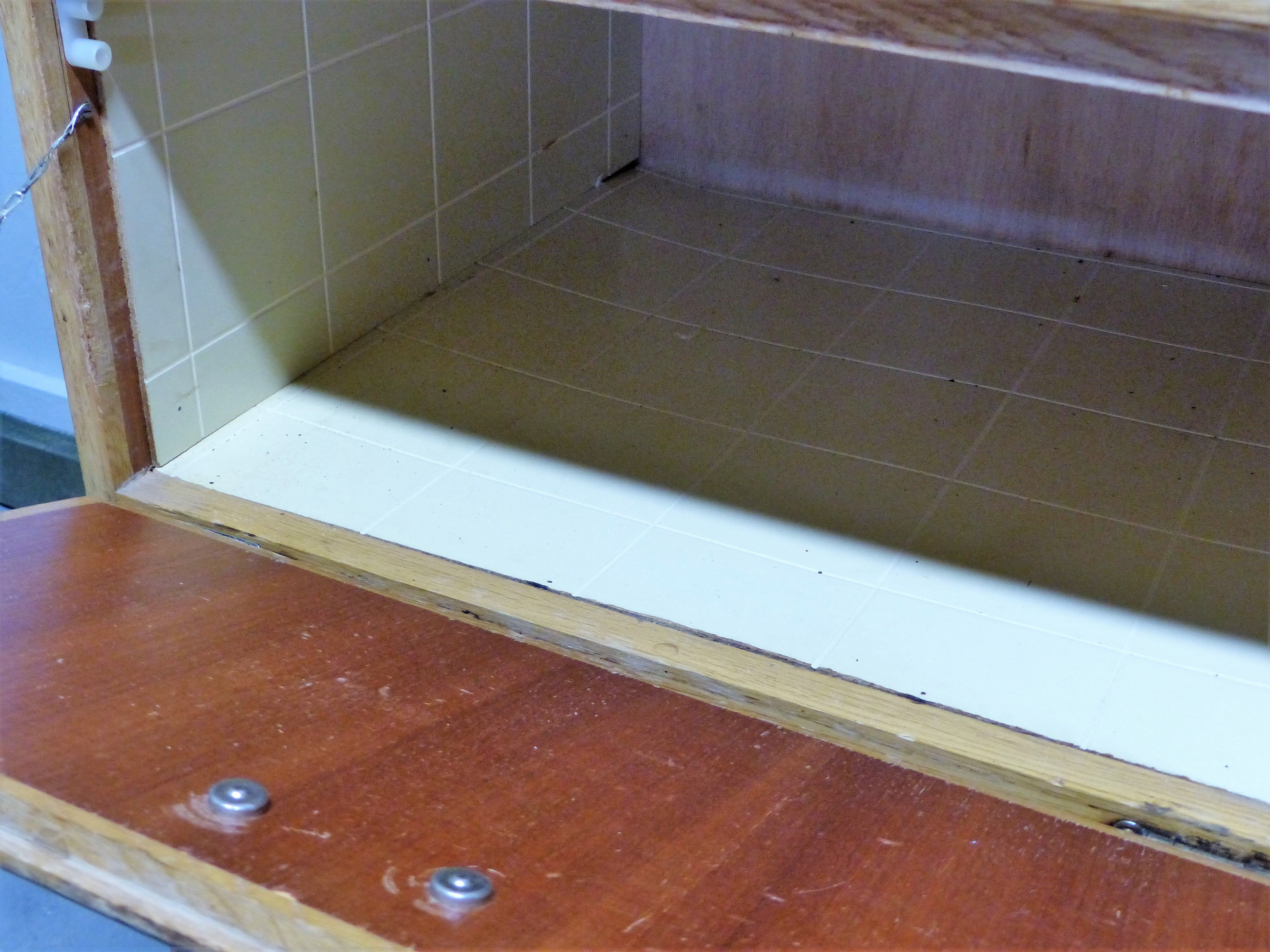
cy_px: 476
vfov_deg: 32.2
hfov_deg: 42.1
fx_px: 1651
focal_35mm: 45
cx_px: 635
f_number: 2.8
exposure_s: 1/15
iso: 400
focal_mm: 7.8
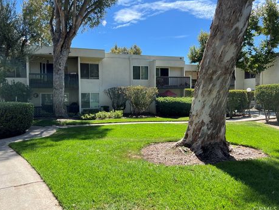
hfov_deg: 63.4
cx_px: 133
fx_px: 226
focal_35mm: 28
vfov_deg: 49.7
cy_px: 100
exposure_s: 1/2513
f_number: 1.5
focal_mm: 5.7
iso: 50
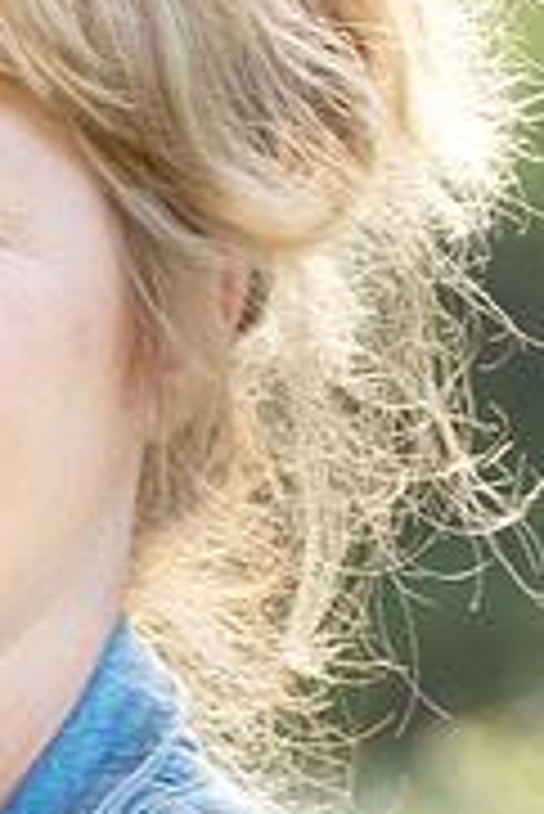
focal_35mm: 336
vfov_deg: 6.1
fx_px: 7601
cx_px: -54
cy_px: 385
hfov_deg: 4.1
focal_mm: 135
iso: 400
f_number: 7.1
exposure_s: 1/125
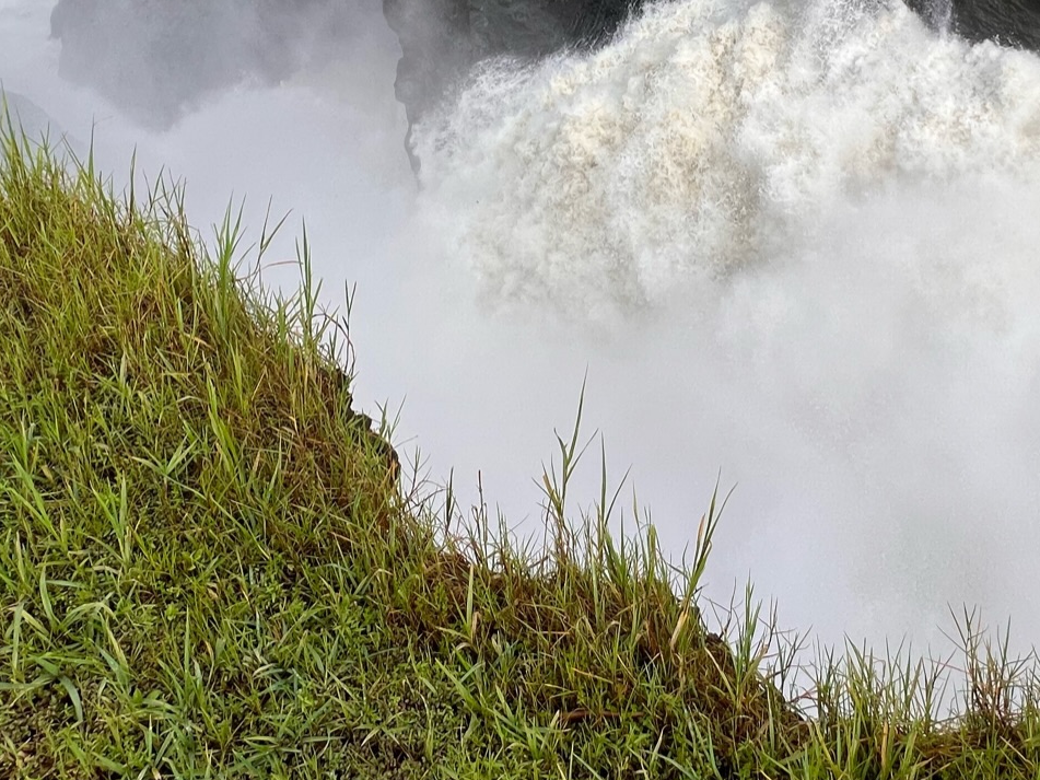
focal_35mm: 28
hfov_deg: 61.8
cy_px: 69
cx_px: 698
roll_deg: +2.3
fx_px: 841
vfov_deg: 44.9
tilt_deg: -25.8
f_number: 1.8
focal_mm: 1.57
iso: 32
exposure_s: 1/840
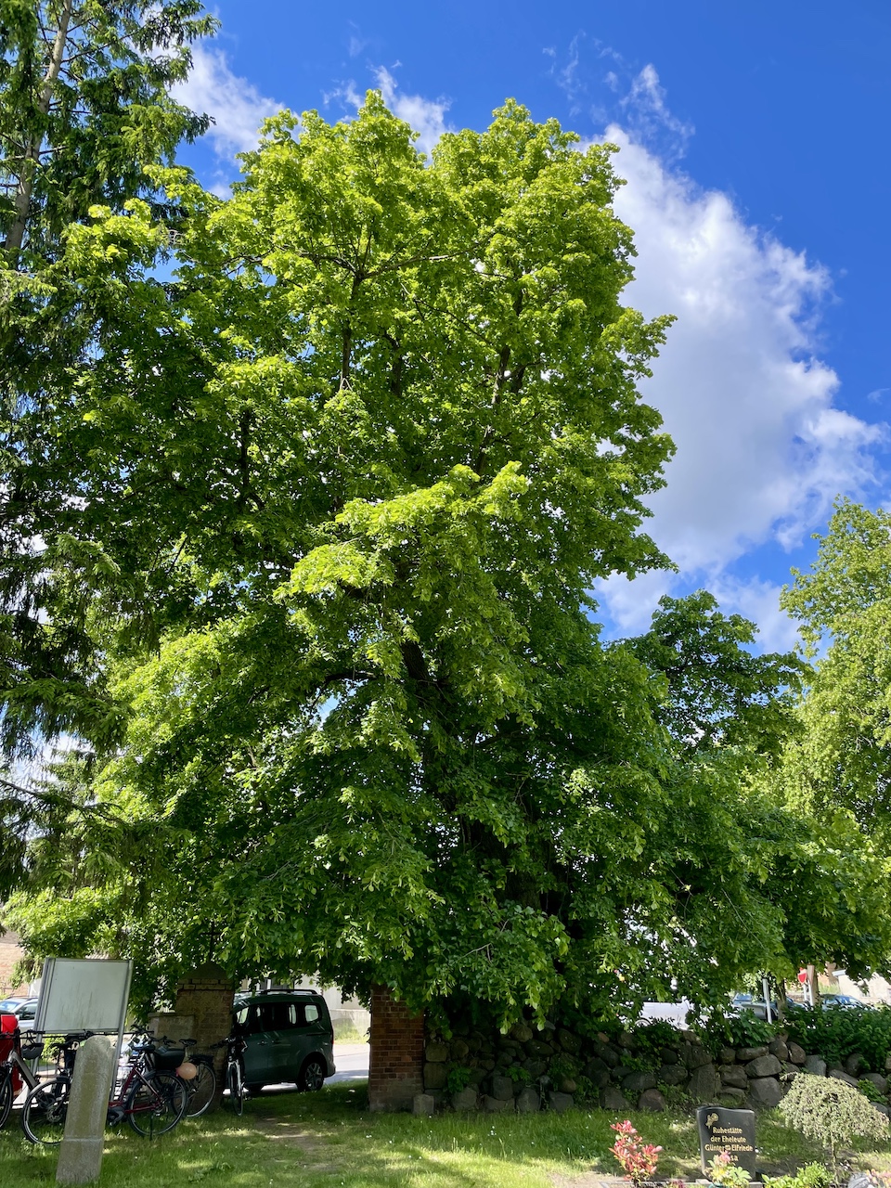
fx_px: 892
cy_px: 594
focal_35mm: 26
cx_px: 446
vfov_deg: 67.3
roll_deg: -0.5
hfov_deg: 53.1
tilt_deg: +21.6
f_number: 1.6
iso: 32
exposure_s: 1/1024
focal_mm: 4.2
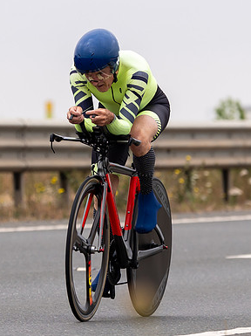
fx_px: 5946
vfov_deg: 3.2
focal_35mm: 614
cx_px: 105
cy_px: 145
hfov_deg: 2.4
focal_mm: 145
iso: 100
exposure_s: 1/800
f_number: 3.2
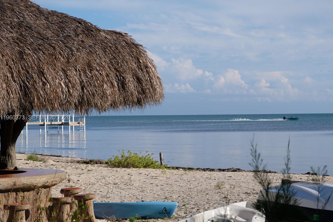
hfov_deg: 21.2
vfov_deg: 14.3
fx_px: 888
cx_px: 188
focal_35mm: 96
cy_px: 118
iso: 200
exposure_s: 1/2200
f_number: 4
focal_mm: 55
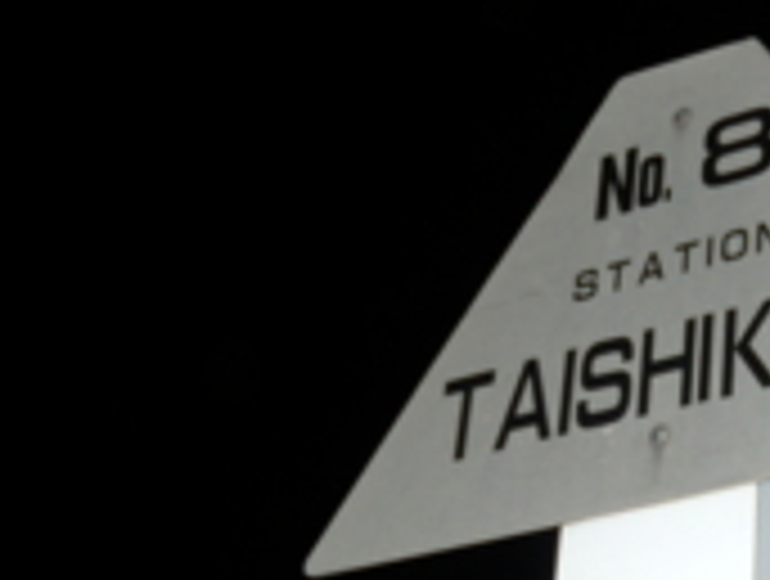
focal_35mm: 84
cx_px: 689
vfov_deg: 17.4
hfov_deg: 22.7
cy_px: 495
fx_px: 1872
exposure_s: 1/30
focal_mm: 6.4
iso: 80
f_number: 3.6
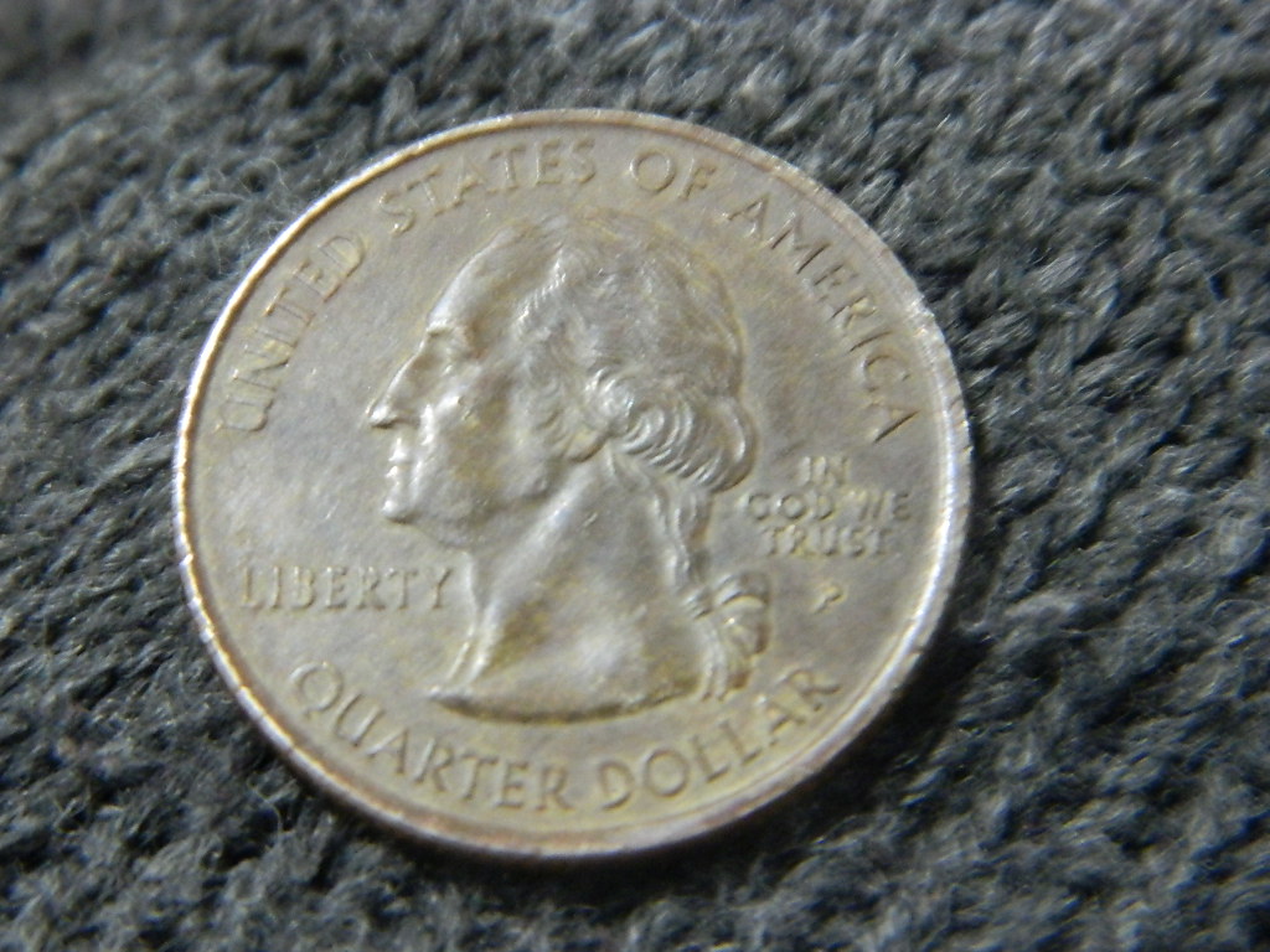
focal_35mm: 84
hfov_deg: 23.3
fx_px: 3082
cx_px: 635
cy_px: 476
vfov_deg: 17.6
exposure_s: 1/8
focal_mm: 15.1
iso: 640
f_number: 4.2
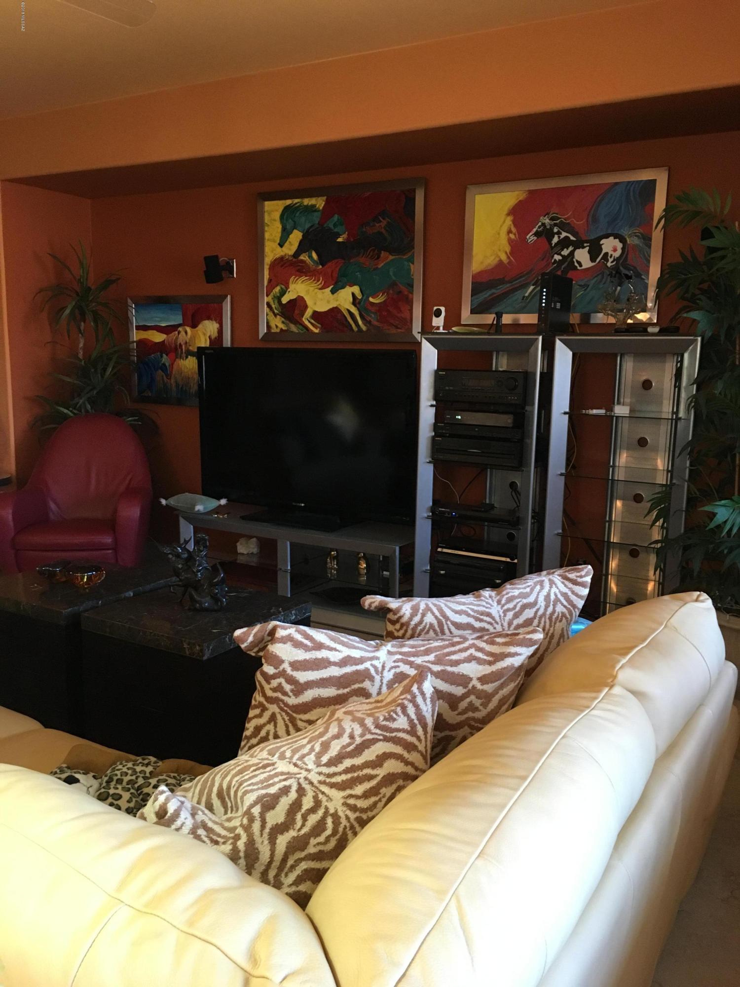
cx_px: 370
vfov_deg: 61.7
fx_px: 827
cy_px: 494
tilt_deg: -9.2
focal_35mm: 29
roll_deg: -0.1
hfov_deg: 48.2
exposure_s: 1/30
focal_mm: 4.15
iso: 160
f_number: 2.2
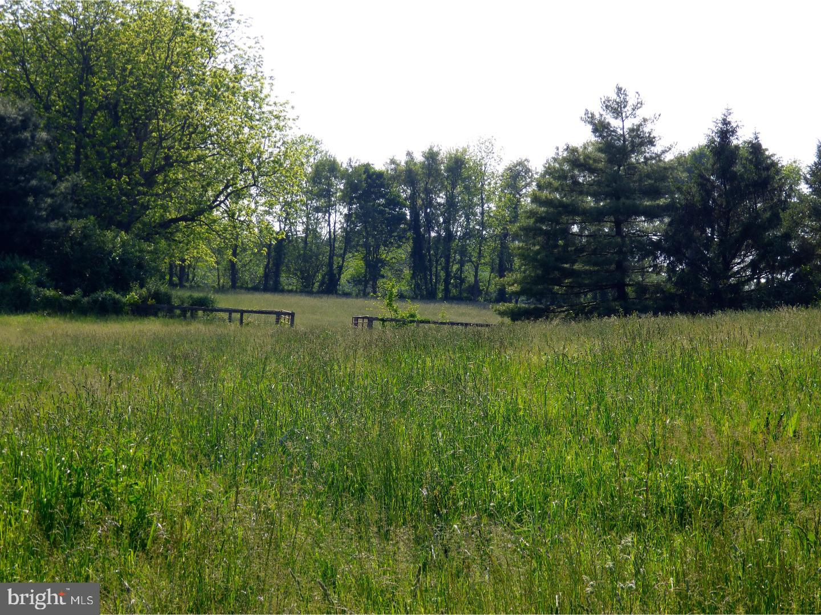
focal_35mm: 85
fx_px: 2016
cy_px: 308
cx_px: 410
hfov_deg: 23.0
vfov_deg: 17.4
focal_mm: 14.33
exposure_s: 1/500
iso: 100
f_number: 4.5
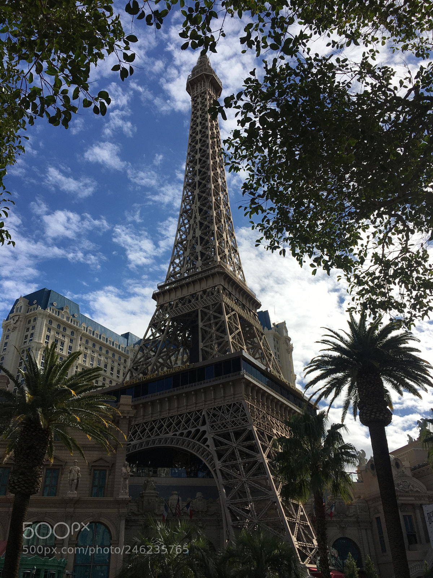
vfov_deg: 61.7
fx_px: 484
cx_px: 216
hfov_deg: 48.2
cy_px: 289
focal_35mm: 29
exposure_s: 1/3077
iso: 25
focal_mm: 4.15
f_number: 2.2
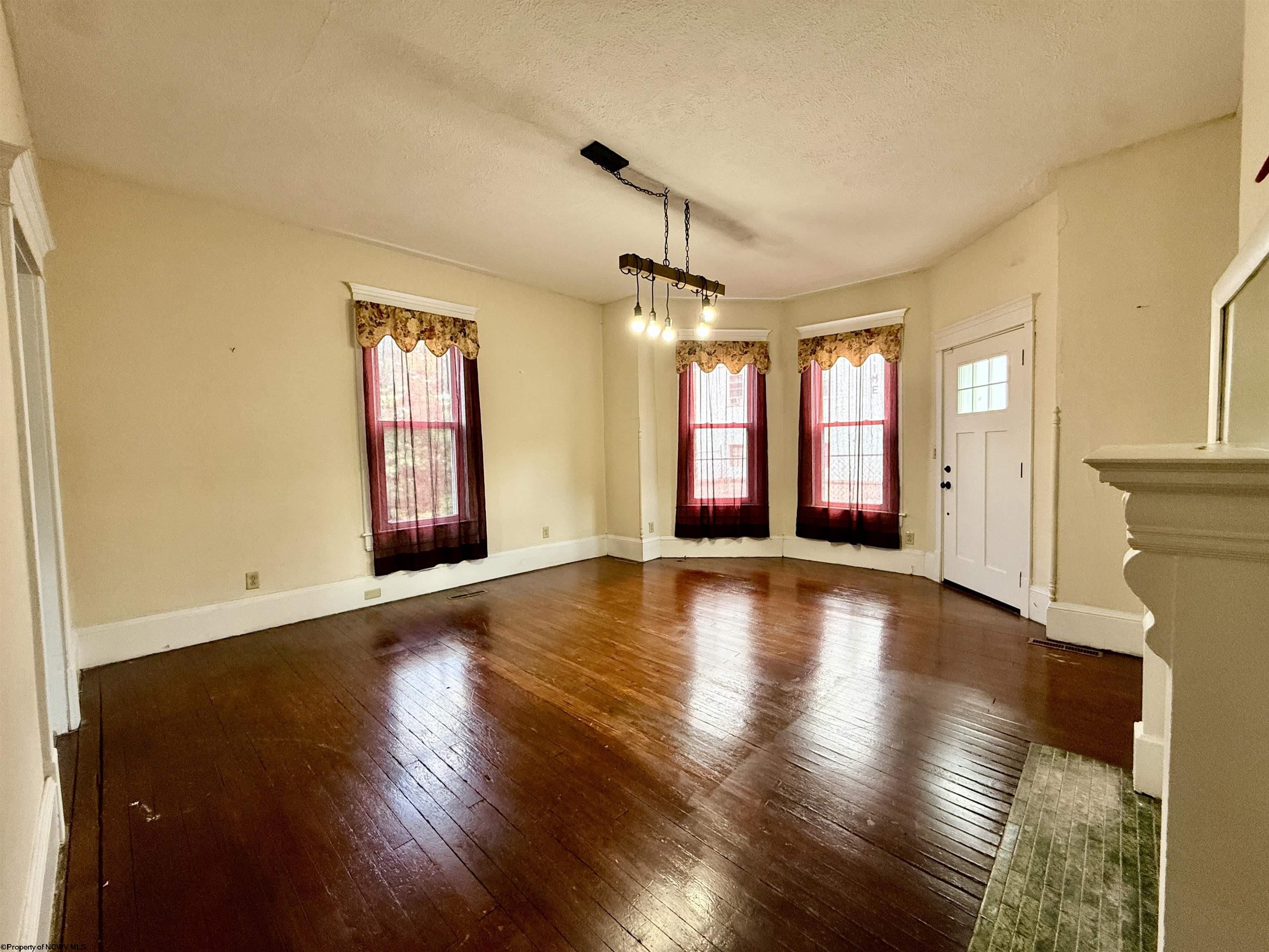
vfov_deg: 85.7
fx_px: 513
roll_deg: +0.6
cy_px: 476
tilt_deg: -2.9
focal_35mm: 14
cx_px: 634
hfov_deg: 102.1
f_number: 2.2
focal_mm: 2.22
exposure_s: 1/99
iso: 200
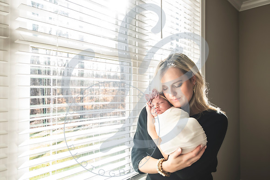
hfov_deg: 69.4
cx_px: 130
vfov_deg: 49.6
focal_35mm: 26
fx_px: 195
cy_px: 90
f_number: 2.8
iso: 160
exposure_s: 1/125
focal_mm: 24
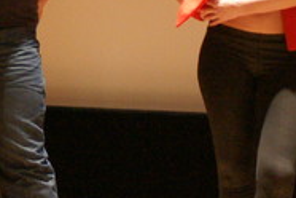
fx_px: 7457
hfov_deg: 2.3
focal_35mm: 907
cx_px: -231
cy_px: 90
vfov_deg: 1.5
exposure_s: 1/60
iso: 800
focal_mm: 110
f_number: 5
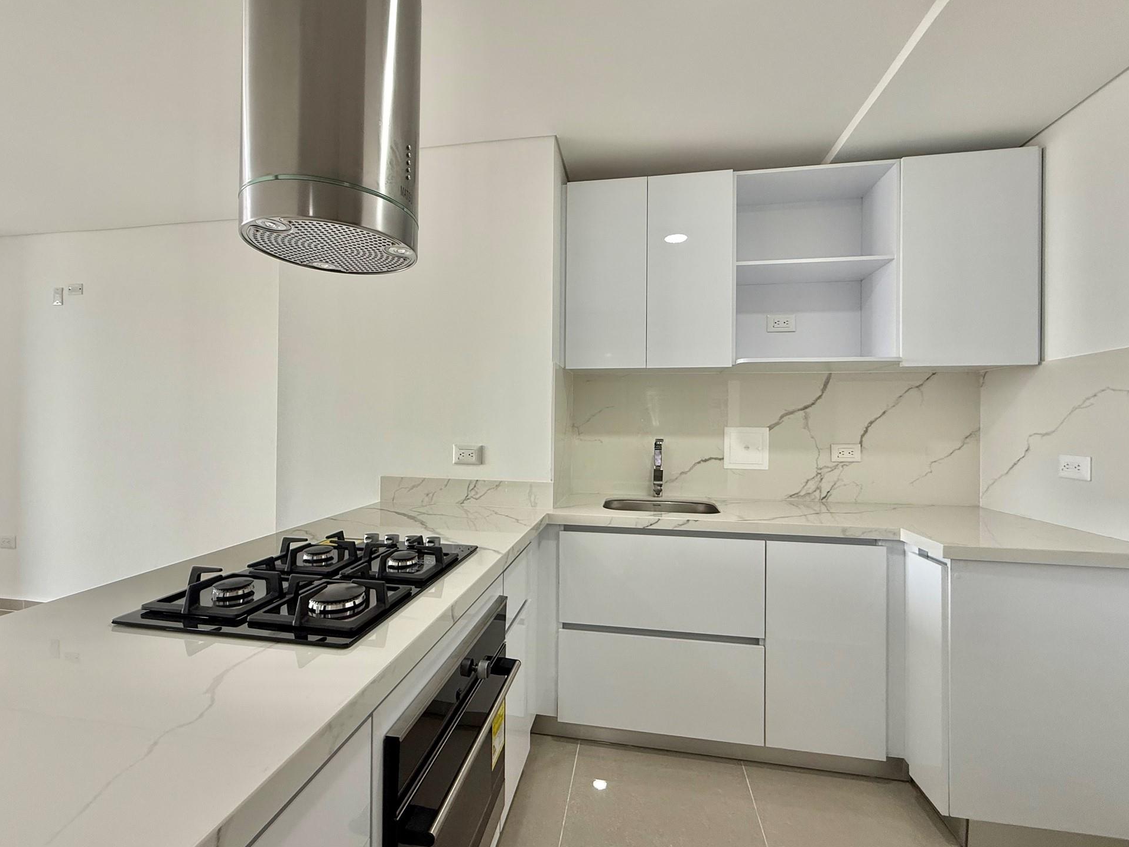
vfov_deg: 81.8
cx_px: 557
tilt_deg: -0.1
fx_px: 489
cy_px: 423
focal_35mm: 15
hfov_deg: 98.2
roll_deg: -1.0
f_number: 2.2
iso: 125
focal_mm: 2.22
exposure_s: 1/99
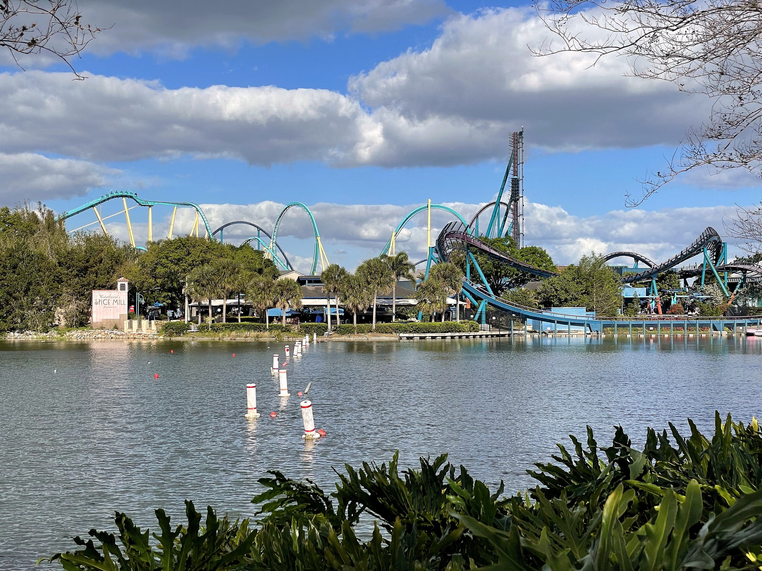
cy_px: 286
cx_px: 381
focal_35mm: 52
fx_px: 1145
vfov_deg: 28.0
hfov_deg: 36.8
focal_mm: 6
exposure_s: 1/2083
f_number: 2
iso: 25
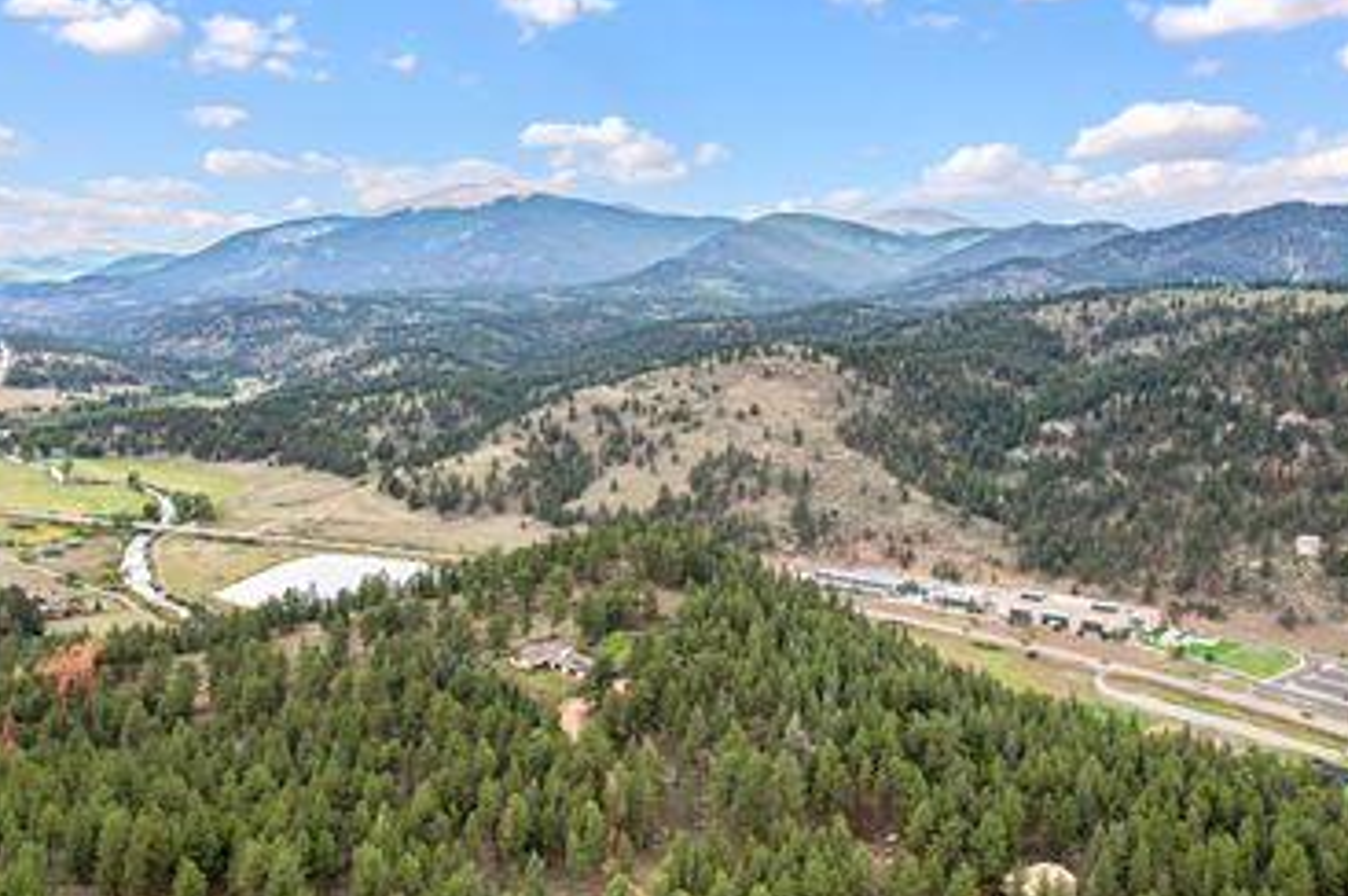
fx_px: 1122
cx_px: 613
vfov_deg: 43.5
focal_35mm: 30
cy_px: 402
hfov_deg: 61.9
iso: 110
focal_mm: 8.38
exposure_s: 1/400
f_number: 2.8
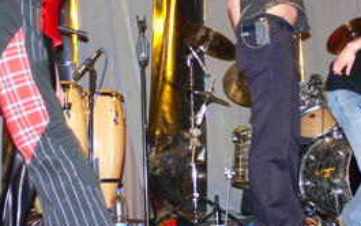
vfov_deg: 19.7
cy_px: 71
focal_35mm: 66
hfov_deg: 29.9
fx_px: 650
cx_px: 317
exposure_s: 1/30
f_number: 2.8
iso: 250
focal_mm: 7.4
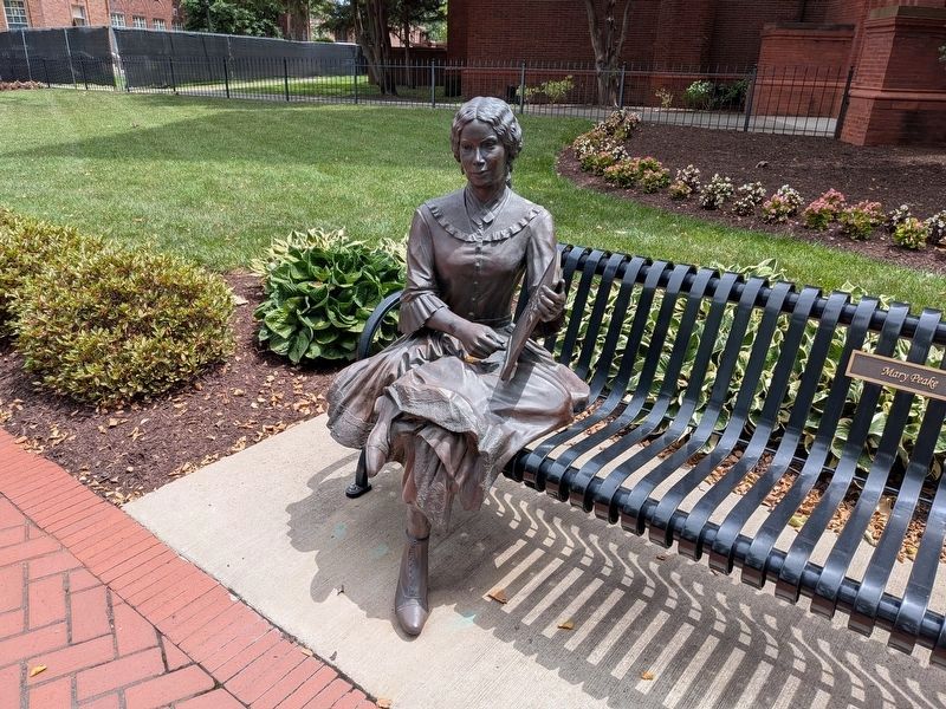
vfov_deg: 56.8
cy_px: 354
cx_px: 473
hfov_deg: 71.6
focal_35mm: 24
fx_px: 656
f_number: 1.7
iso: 29
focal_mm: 4.53
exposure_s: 1/851
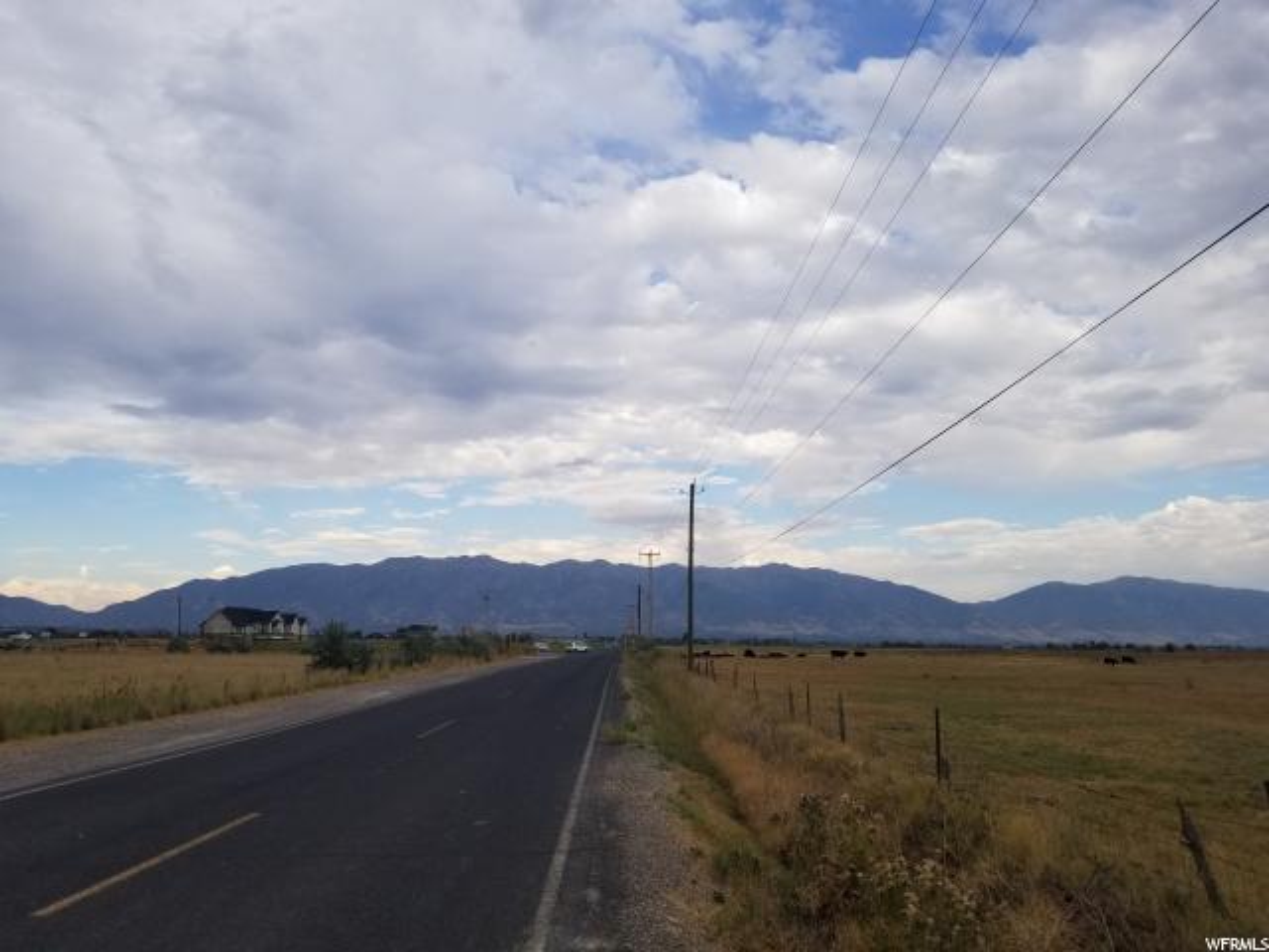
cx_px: 634
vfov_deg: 53.1
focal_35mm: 26
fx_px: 953
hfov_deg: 67.3
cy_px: 476
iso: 50
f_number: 1.7
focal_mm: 4.25
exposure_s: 1/1288
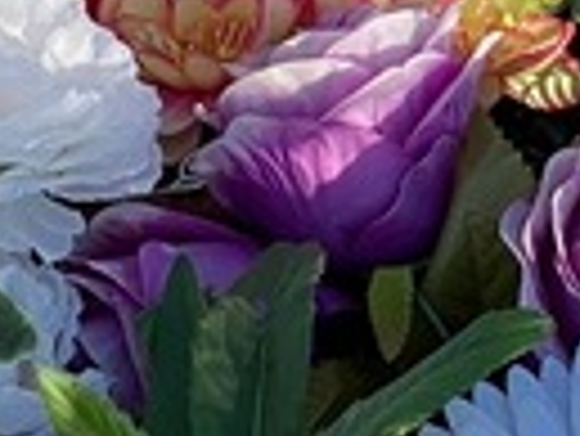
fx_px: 5417
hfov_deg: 6.1
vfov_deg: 4.5
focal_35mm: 323
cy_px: -805
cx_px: 414
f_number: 2
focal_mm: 6
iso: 20
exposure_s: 1/484
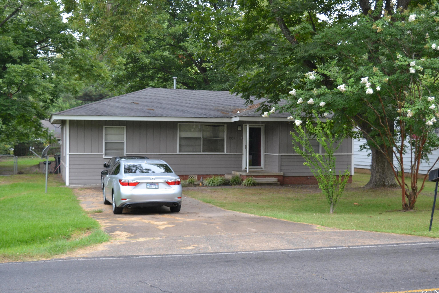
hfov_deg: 41.1
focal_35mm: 48
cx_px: 220
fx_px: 585
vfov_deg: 28.1
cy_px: 146
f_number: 5.6
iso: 320
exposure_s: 1/125
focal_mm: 32
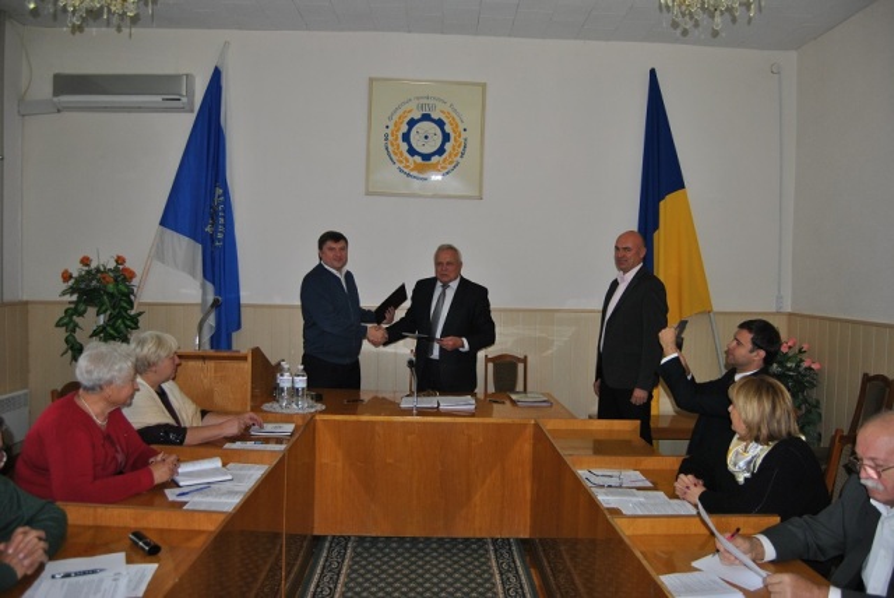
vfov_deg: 48.0
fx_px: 671
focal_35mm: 27
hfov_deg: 67.3
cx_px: 447
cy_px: 299
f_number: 3.5
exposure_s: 1/60
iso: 200
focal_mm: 18
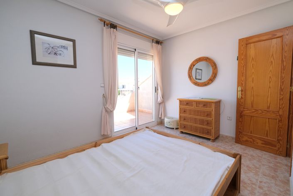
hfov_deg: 100.4
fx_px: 122
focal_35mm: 15
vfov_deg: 77.4
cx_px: 146
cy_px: 98
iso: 320
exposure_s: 1/220
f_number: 5.6
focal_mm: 10
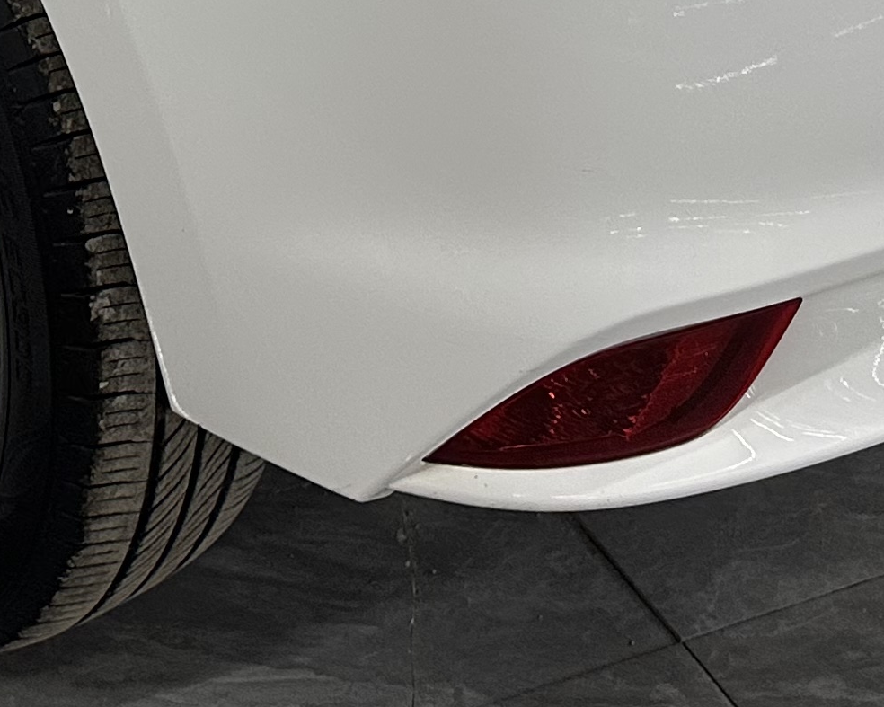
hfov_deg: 19.9
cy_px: -506
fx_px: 2511
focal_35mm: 96
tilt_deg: -16.3
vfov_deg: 14.4
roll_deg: -1.6
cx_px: 320
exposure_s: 1/100
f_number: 1.78
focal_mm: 6.86
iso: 200
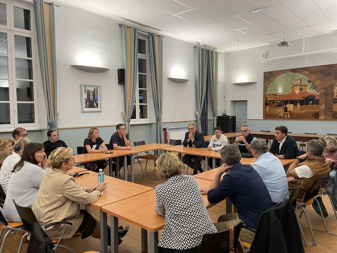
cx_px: 168
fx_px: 253
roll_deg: +1.0
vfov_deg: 53.1
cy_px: 126
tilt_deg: -2.3
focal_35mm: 26
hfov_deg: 67.3
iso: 200
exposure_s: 1/50
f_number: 1.6
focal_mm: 4.2
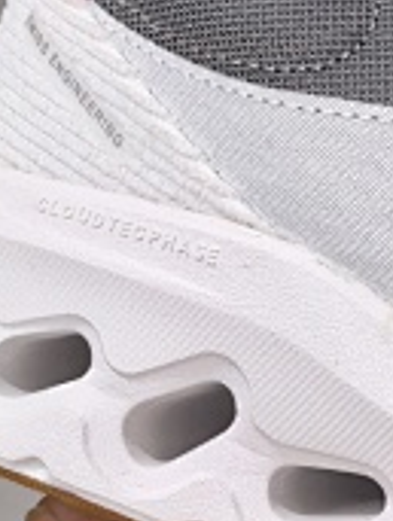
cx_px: 734
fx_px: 3378
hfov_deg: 6.5
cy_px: 384
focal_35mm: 224
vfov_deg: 8.8
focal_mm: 5.75
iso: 500
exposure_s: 1/167
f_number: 2
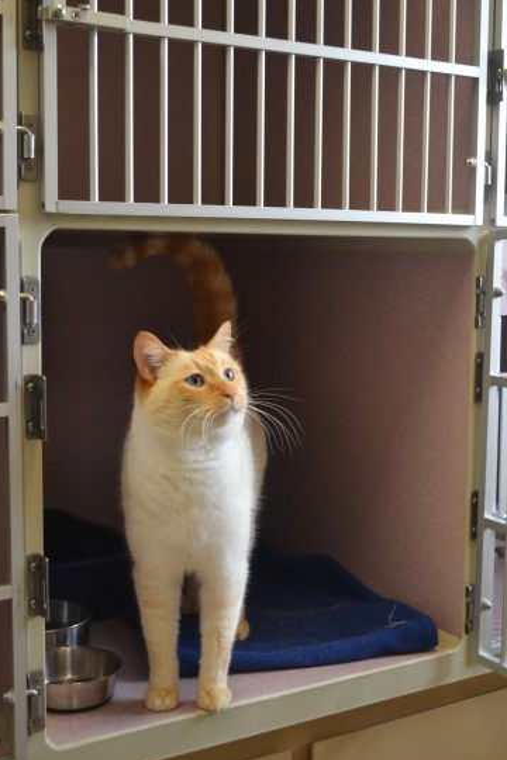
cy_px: 353
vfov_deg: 39.6
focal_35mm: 50
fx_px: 1056
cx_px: 272
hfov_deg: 27.0
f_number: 4.5
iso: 720
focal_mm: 30
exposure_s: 1/60
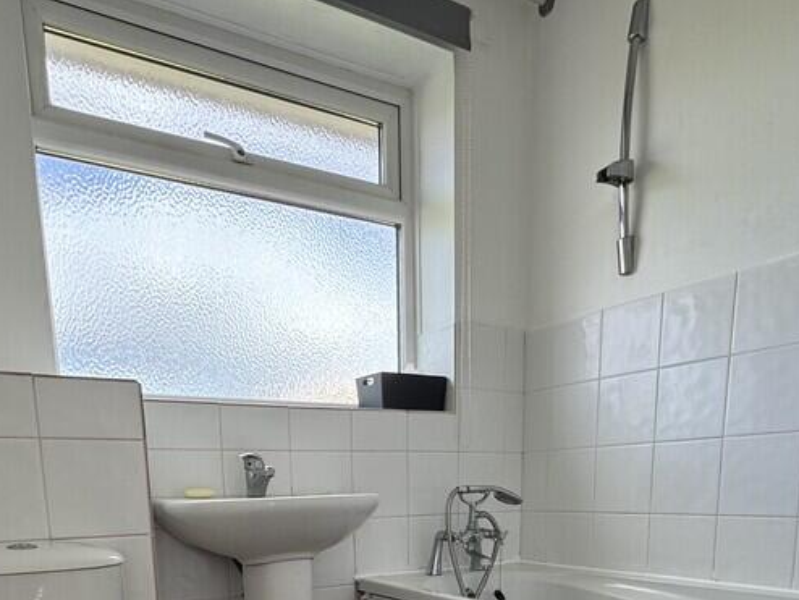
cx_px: 366
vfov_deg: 41.2
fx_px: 670
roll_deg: +1.4
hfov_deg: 61.5
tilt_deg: -10.9
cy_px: 616
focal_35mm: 29
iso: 40
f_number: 2.2
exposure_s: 1/104
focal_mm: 2.22
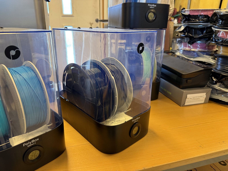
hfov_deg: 71.6
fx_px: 158
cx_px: 114
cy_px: 86
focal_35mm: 24
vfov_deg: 56.8
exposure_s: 1/50
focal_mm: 6.76
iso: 250
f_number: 1.78
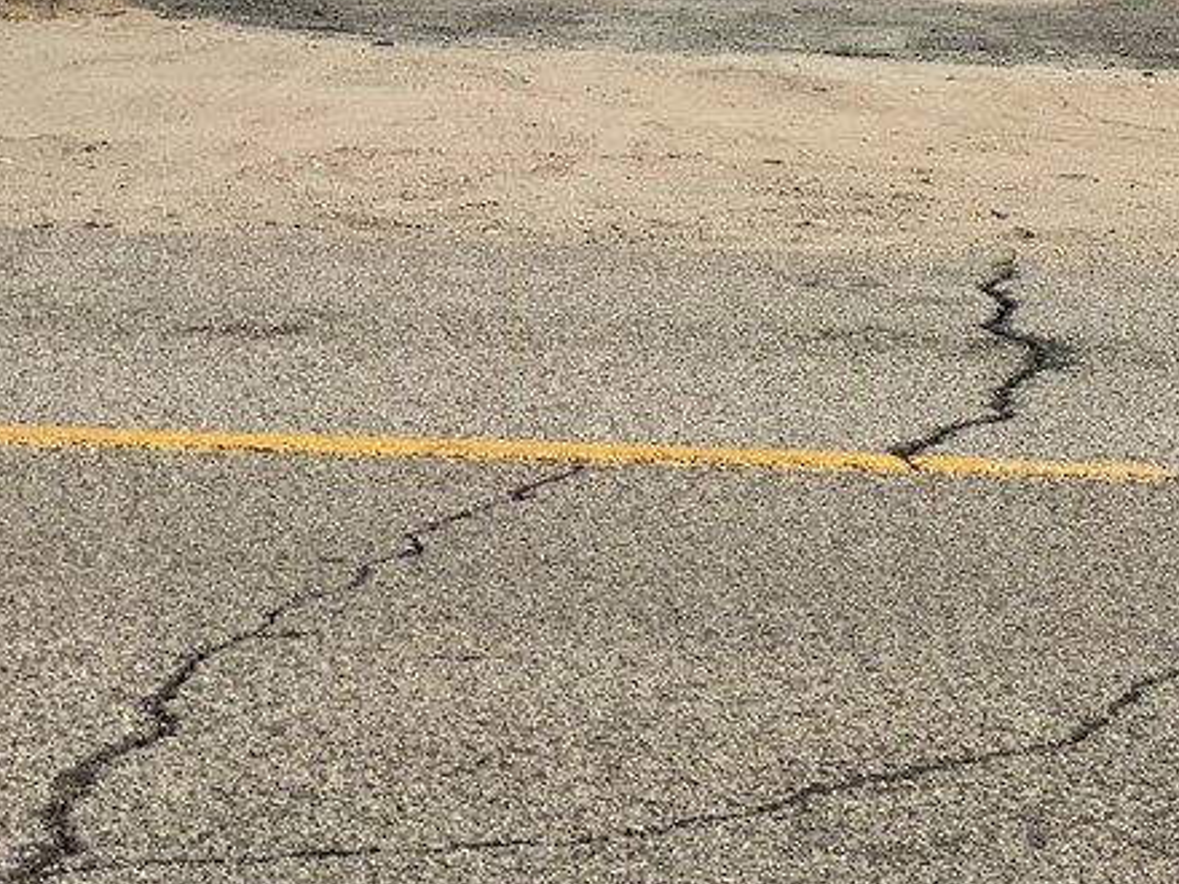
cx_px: 1182
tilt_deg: -1.3
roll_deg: -3.0
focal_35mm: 121
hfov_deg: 16.0
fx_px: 4121
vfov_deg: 12.1
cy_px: -64
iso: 25
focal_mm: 6
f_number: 2
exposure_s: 1/3425
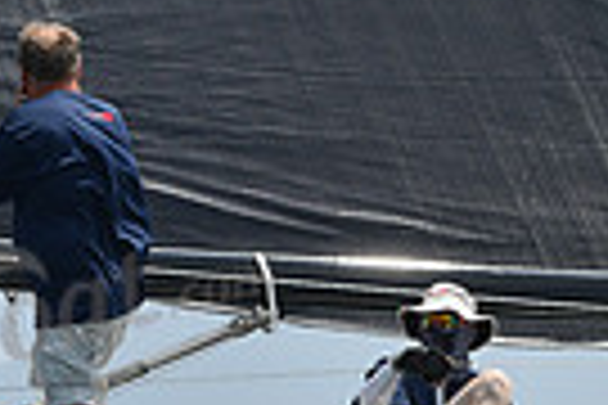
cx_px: 513
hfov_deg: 4.7
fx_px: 7414
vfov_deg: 3.1
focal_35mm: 439
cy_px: 511
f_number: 8
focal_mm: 102
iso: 250
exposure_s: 1/1250
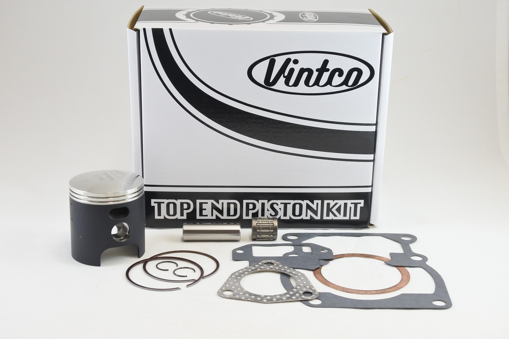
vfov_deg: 28.7
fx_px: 665
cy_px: 170
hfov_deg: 41.9
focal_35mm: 47
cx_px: 254
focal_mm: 17.6
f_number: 4.5
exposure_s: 1/125
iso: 560
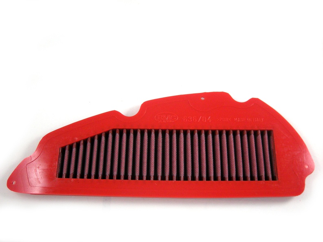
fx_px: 327
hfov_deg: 52.6
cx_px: 162
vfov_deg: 40.7
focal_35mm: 35
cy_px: 121
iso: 182
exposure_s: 1/60
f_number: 2.8
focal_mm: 5.7
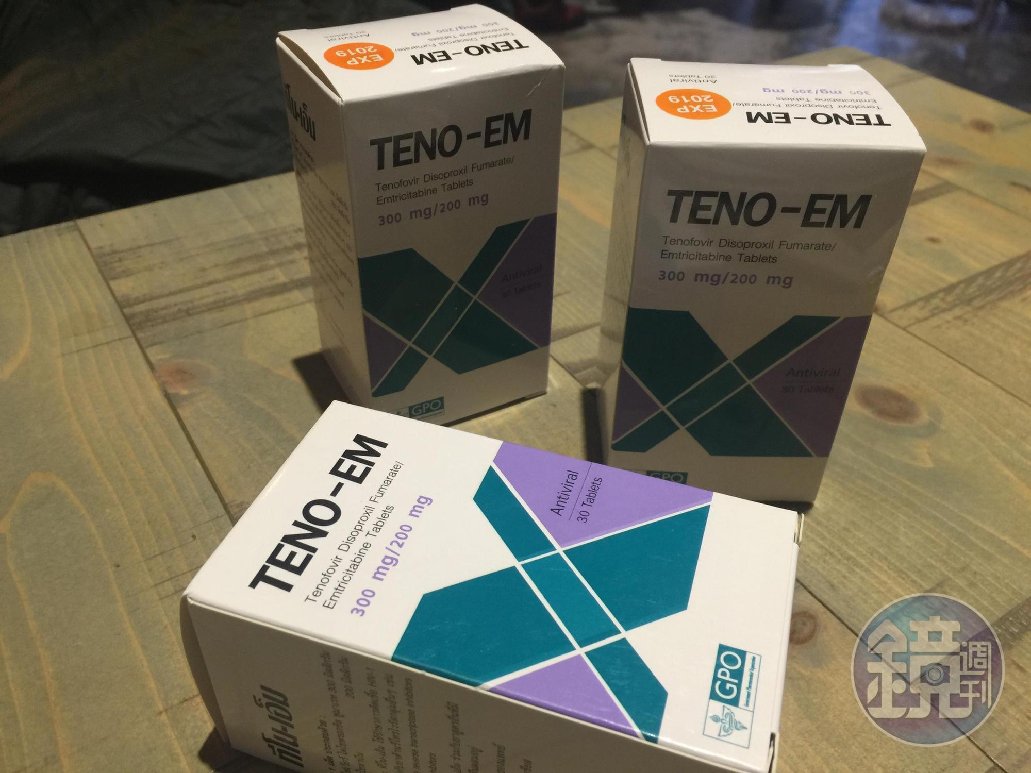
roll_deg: -2.0
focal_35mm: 29
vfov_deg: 48.2
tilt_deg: -40.6
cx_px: 516
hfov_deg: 61.7
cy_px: 386
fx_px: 864
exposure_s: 1/15
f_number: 2.2
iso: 32
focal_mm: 4.15
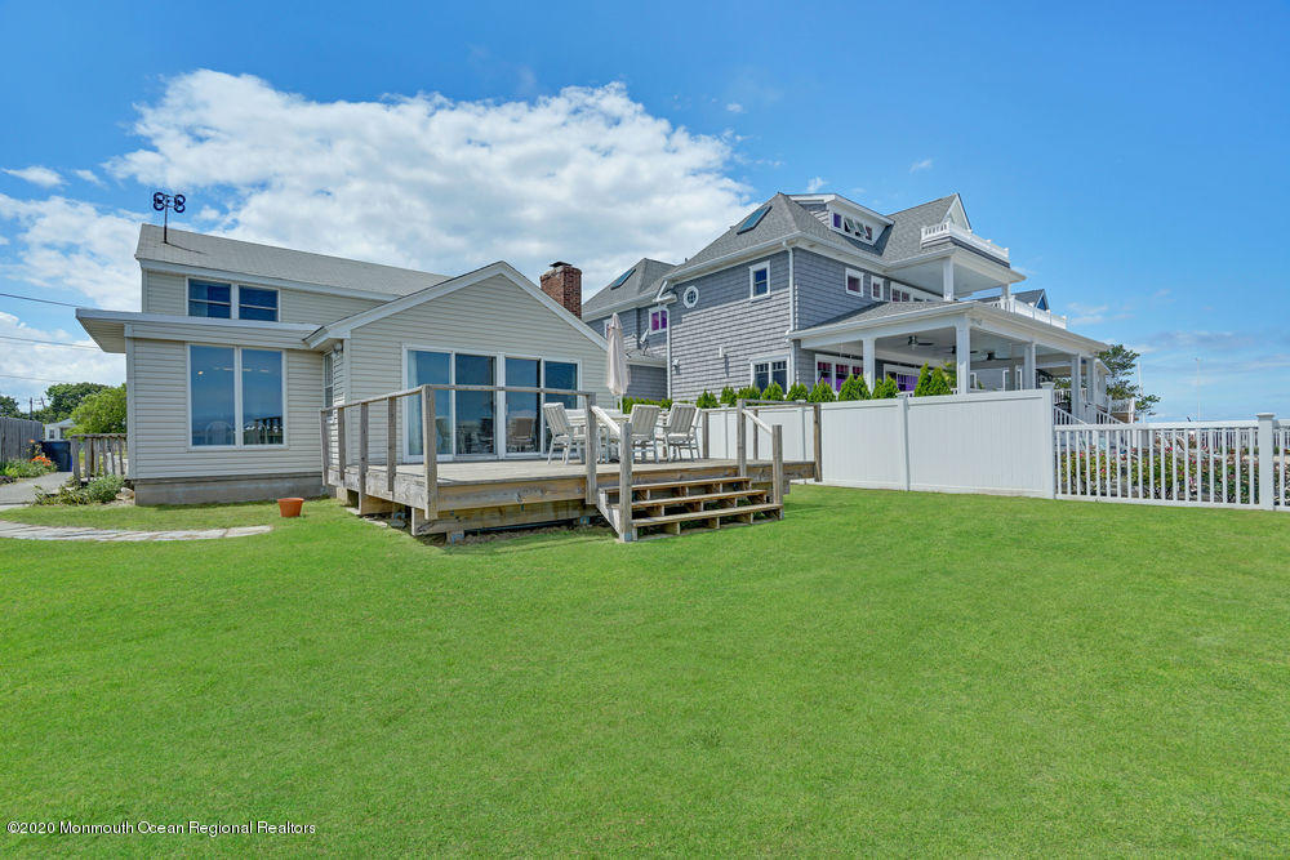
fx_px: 573
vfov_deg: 73.8
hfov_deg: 96.7
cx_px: 645
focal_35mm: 16
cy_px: 430
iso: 200
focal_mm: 16
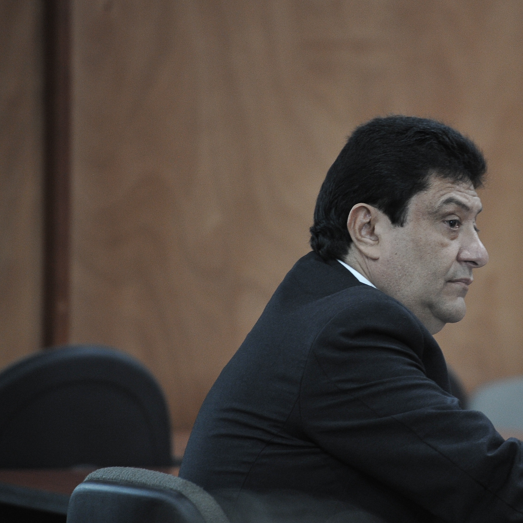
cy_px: 277
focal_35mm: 323
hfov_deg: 5.4
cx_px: 449
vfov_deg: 5.4
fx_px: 5521
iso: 3200
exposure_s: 1/60
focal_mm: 200
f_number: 2.8
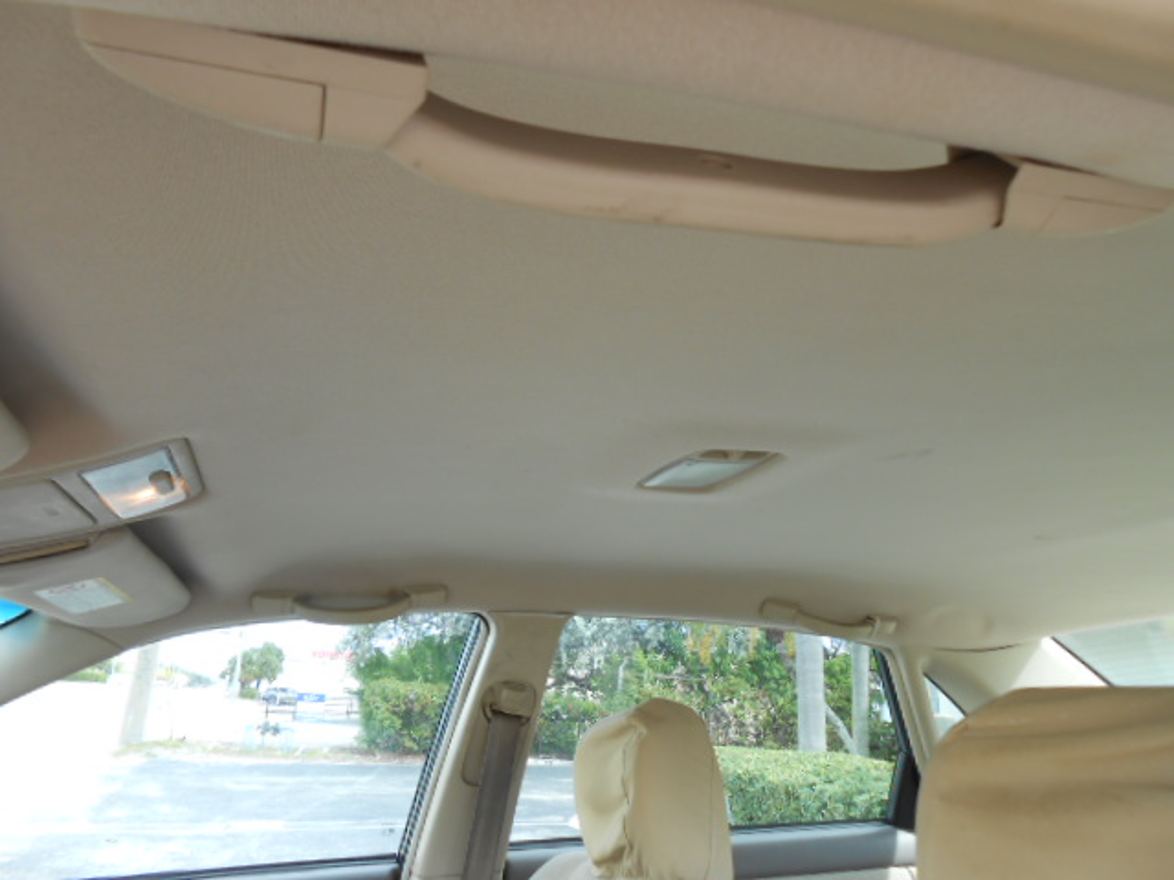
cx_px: 587
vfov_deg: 53.1
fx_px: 882
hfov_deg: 67.3
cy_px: 440
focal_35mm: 26
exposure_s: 1/80
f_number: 3.5
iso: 80
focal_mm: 4.6
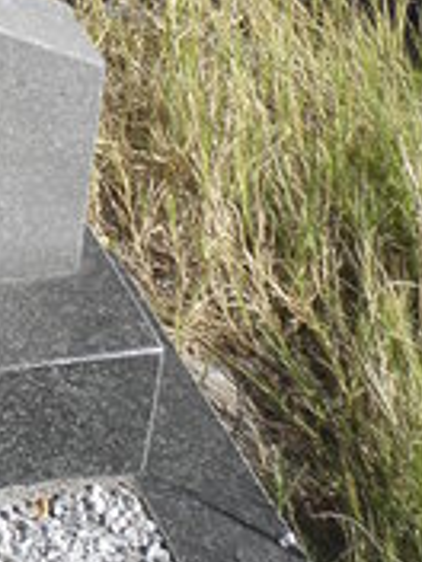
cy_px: -236
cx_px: -451
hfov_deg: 11.2
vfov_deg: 15.6
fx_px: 1918
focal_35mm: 118
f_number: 5.6
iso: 64
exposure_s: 1/250
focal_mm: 4.6
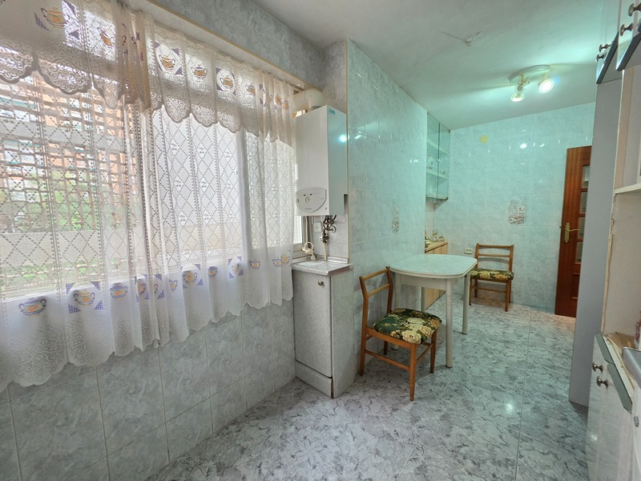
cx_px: 320
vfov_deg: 89.9
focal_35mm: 13
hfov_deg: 106.2
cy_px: 240
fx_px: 241
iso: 250
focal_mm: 2.2
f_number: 1.9
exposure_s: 1/50
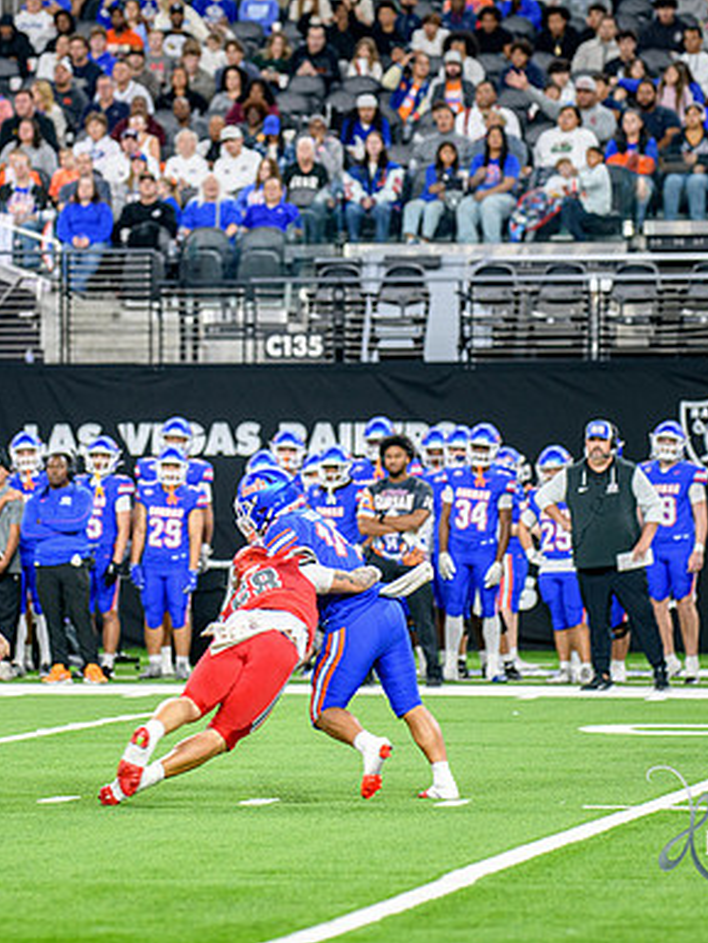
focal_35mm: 261
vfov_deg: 7.6
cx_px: 198
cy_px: 472
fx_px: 7114
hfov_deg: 5.7
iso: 1250
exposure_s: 1/400
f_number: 2.8
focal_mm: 180
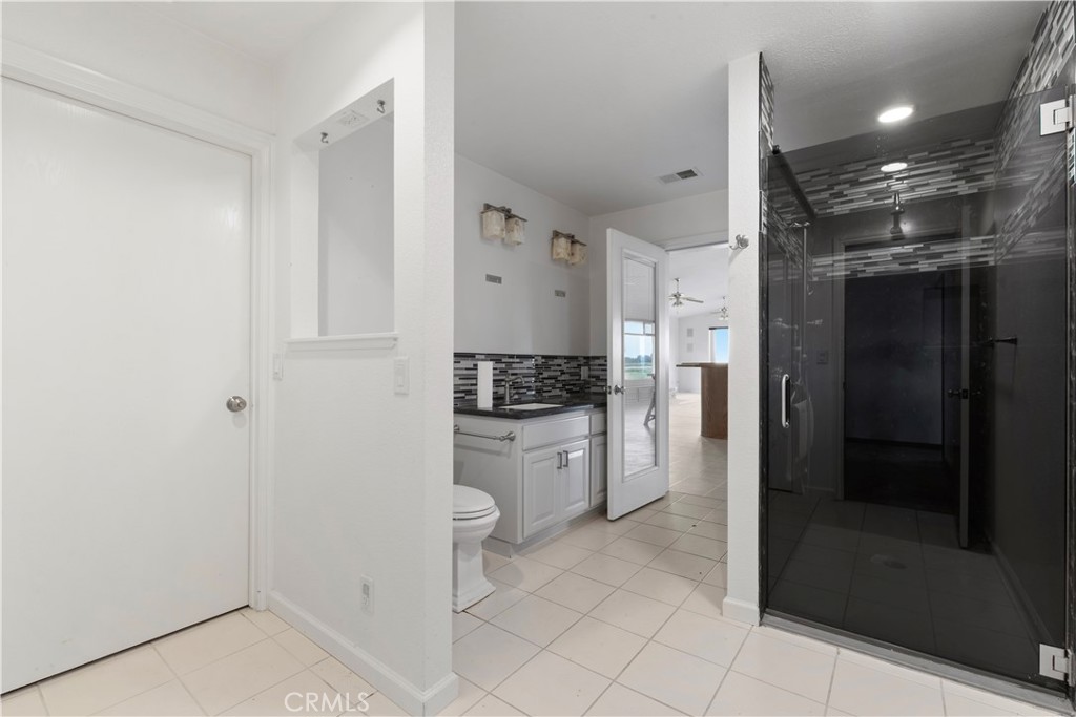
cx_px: 538
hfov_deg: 100.4
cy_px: 358
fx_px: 448
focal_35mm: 15
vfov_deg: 77.3
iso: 64
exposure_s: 10
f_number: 11
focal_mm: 15
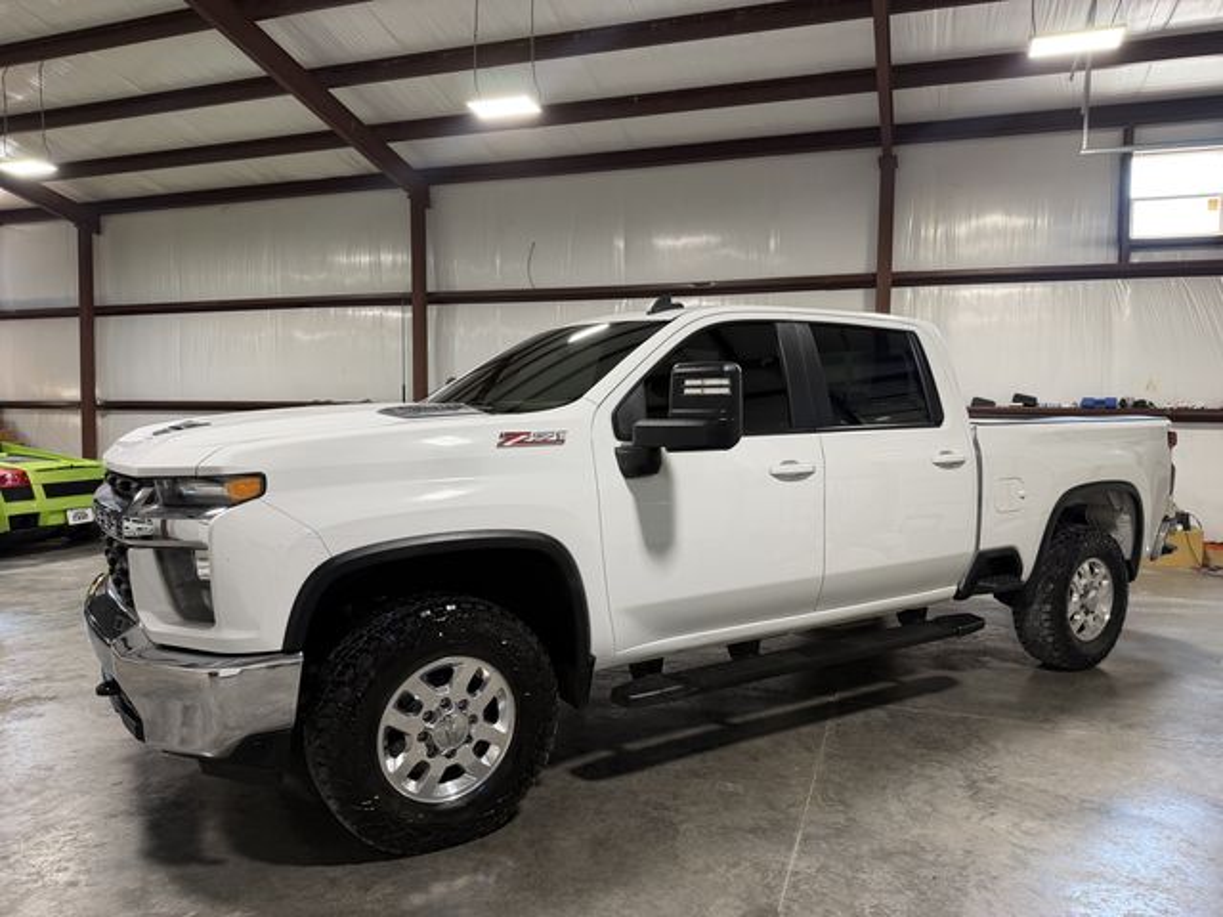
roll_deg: -0.9
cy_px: 458
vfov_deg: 56.8
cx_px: 612
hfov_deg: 71.6
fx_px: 848
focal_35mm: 24
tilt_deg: -2.8
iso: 125
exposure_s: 1/60
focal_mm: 6.76
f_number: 1.78
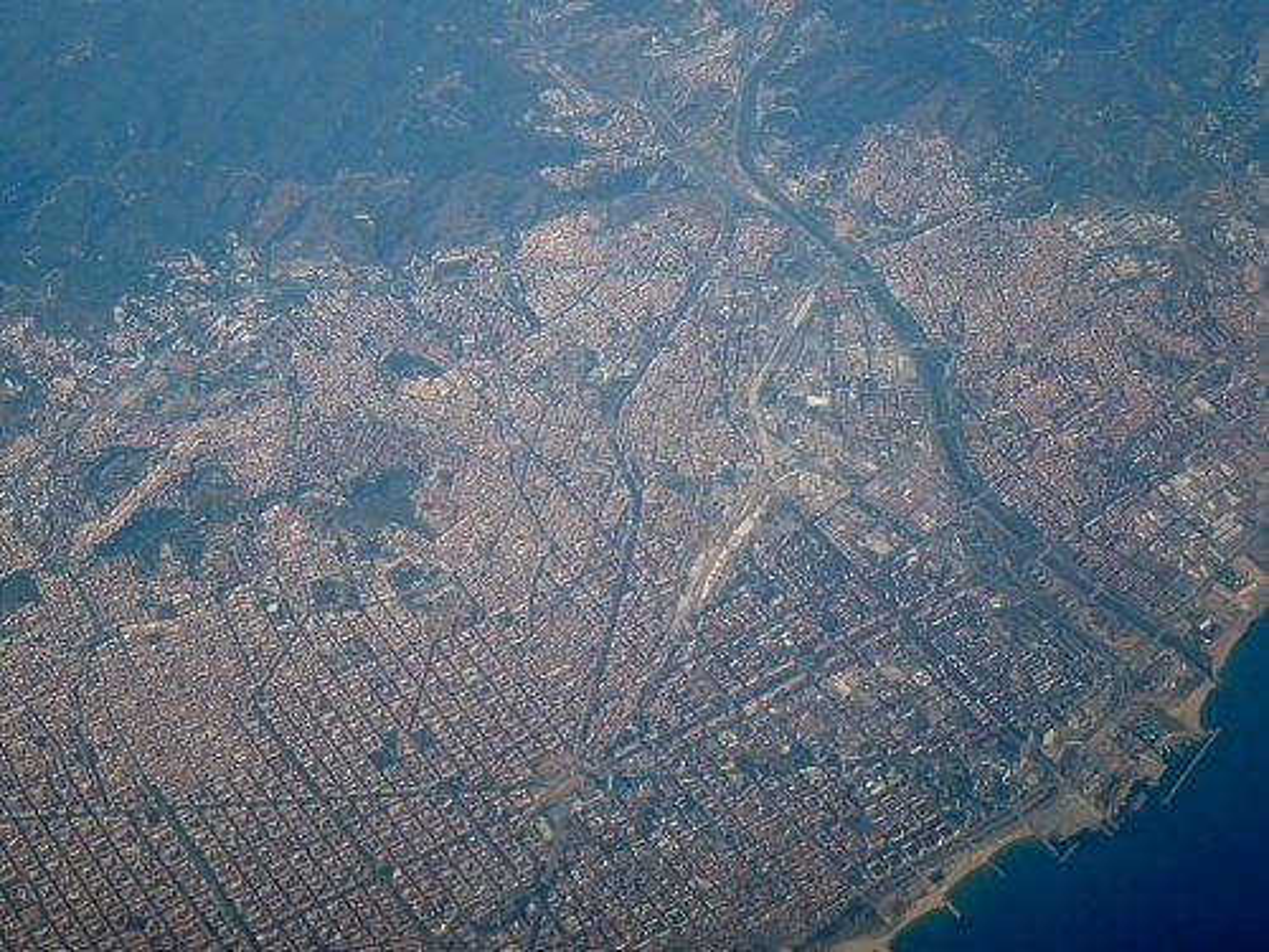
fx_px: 2236
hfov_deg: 31.7
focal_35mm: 61
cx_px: 634
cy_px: 476
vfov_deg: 24.0
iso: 100
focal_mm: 11
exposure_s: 1/400
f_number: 4.3
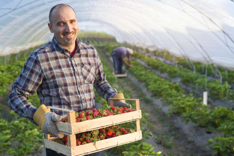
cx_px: 117
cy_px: 78
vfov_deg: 27.0
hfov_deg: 39.6
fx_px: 325
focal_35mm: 50
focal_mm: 50
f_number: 4
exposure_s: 1/400
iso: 320
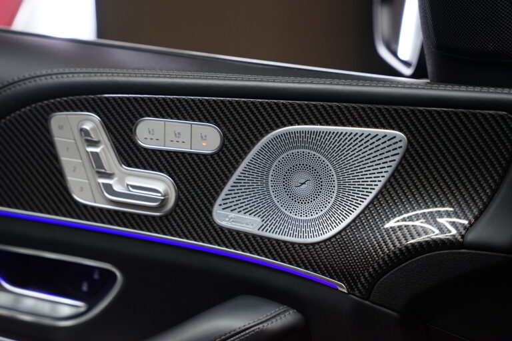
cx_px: 256
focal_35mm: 70
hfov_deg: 28.8
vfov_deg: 19.5
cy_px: 170
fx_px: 995
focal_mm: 70
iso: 2000
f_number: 2.8
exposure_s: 1/80
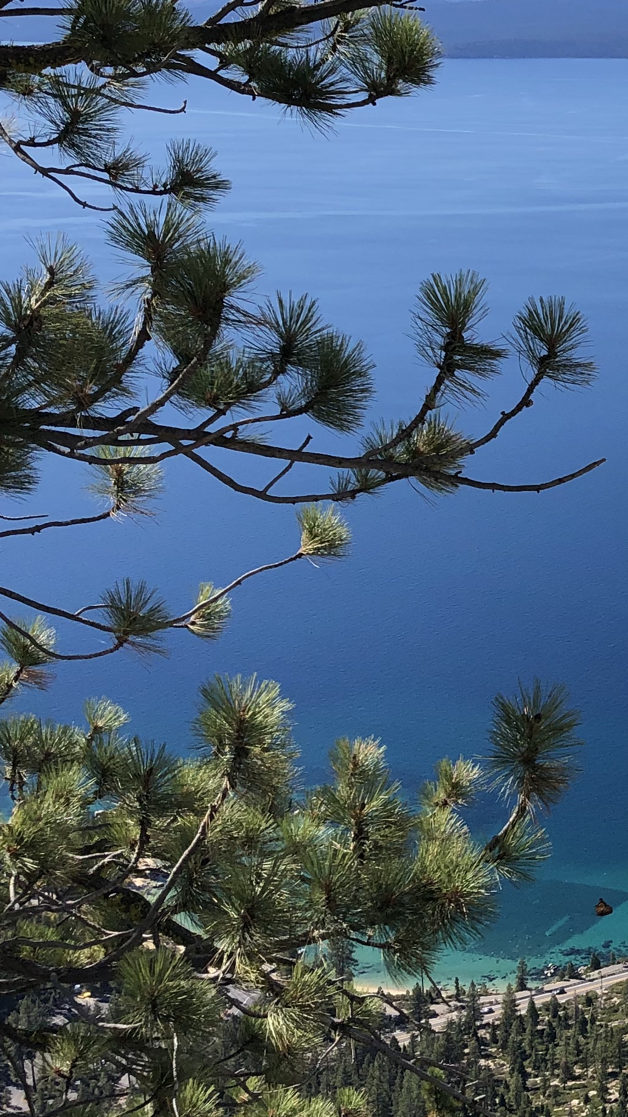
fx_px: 1983
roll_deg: +0.2
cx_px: 905
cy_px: 486
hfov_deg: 16.6
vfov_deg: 31.4
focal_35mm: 67
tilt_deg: -15.4
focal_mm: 4
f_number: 1.8
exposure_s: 1/1600
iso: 20
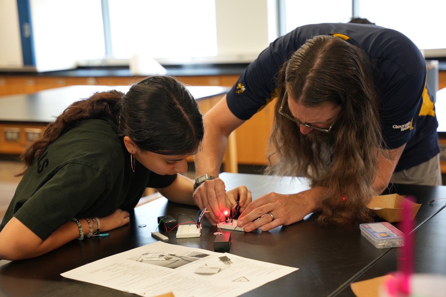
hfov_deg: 30.8
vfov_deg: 20.8
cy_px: 148
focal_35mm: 65
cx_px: 223
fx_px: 810
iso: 1250
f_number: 4
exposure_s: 1/80
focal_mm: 65.4
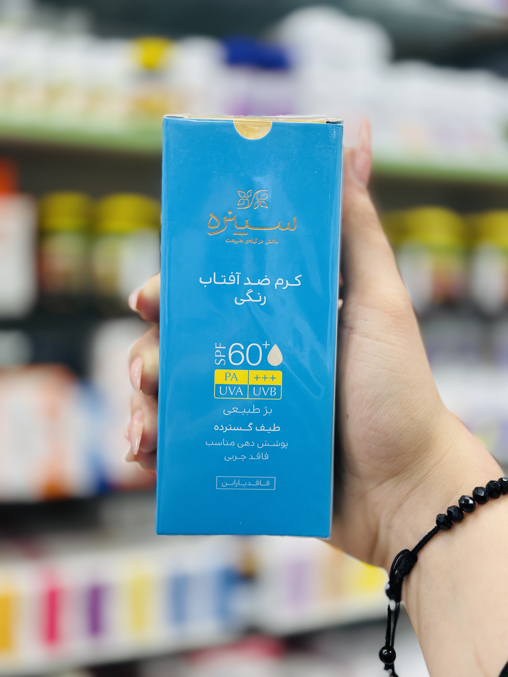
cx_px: 254
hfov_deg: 30.3
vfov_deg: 39.7
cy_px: 338
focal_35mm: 48
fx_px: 939
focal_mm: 6.86
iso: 80
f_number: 1.78
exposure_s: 1/100
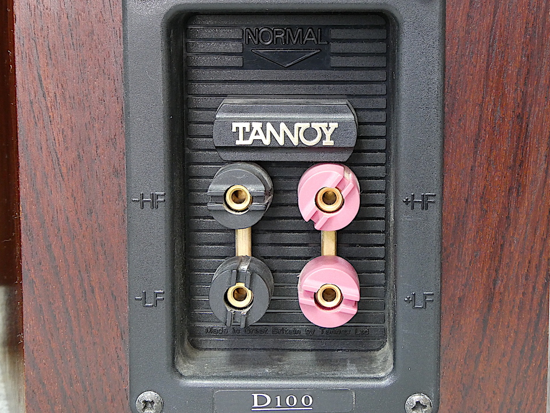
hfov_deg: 21.5
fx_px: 1446
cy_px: 208
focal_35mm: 91
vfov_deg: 16.2
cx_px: 275
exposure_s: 1/2.5
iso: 400
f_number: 5.6
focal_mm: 16.1
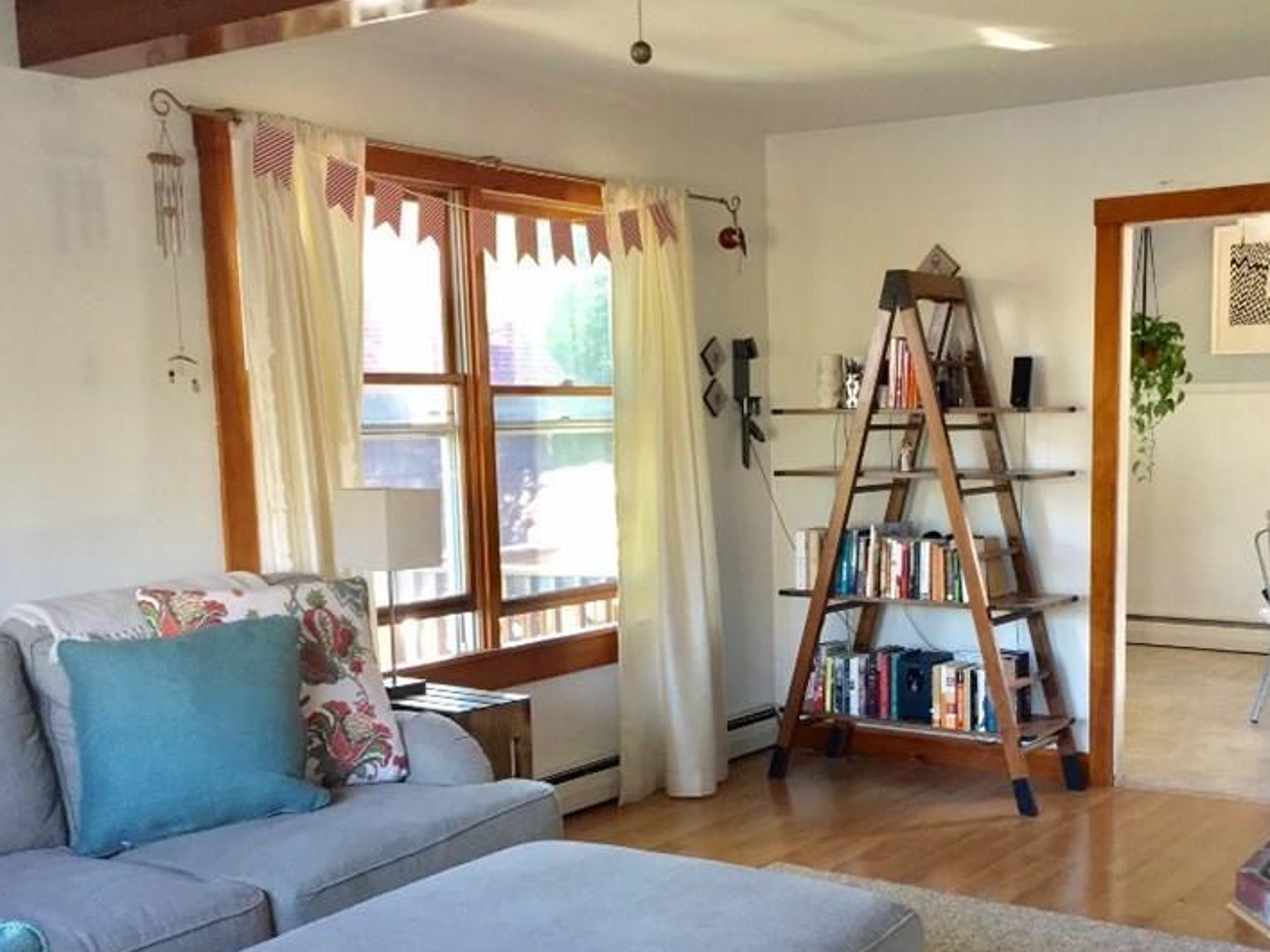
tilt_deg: -8.8
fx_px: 1541
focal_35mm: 42
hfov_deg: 44.3
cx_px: 828
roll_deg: -0.1
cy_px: 628
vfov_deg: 34.1
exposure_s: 1/30
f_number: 2.2
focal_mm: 4.15
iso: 64
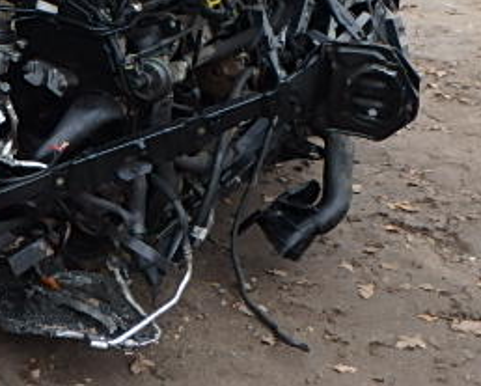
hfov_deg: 23.1
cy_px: 30
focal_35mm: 75
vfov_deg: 20.0
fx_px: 1069
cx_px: -110
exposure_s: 1/40
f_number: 4.7
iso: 200
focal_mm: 5.6
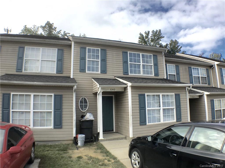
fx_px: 188
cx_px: 112
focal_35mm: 29
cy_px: 84
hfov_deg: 61.7
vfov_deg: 48.2
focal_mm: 4.15
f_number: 2.2
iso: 25
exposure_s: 1/1131
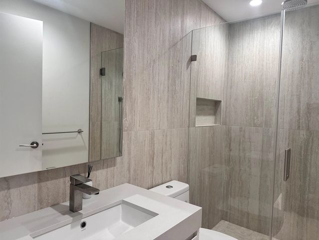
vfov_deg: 56.8
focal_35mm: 24
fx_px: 221
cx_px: 160
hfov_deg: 71.6
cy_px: 120
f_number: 1.78
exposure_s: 1/120
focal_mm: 6.86
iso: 200
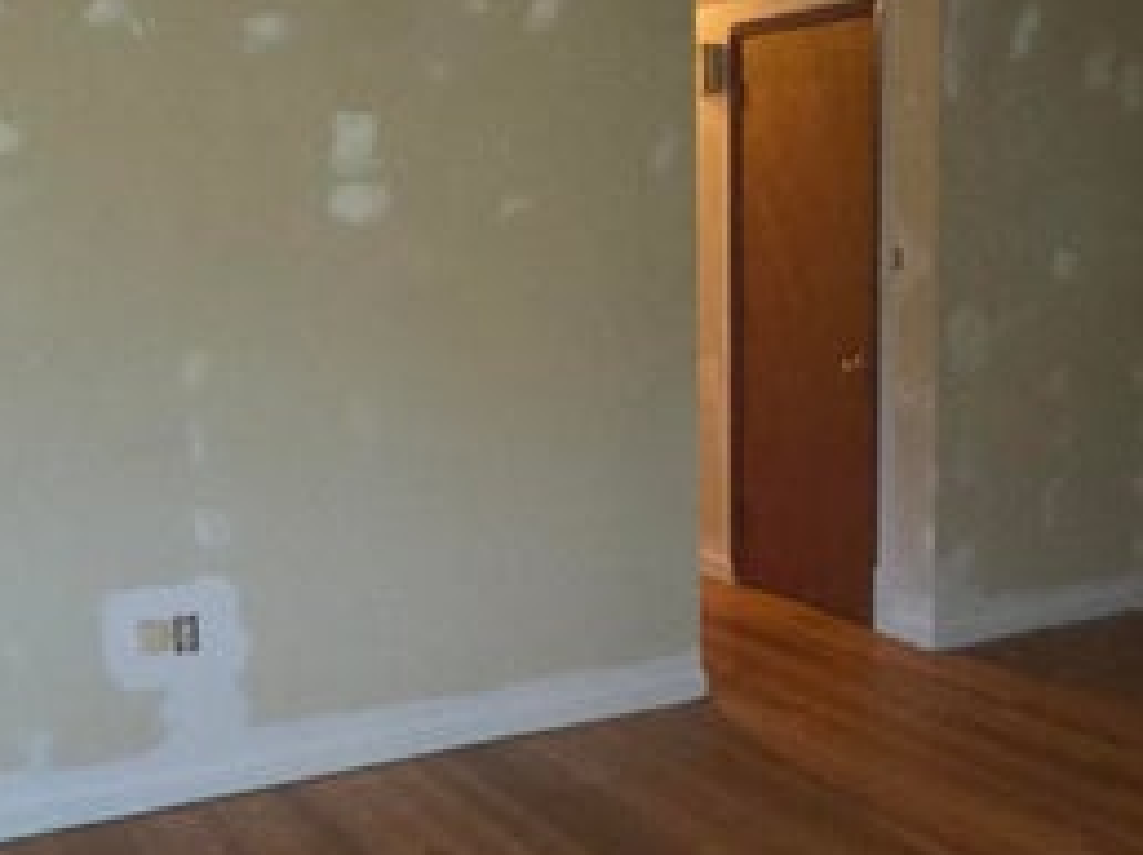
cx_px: 667
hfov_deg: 43.7
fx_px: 1419
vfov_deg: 33.5
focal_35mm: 43
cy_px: 408
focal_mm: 2.2
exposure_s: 1/18.8
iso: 640
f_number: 2.2
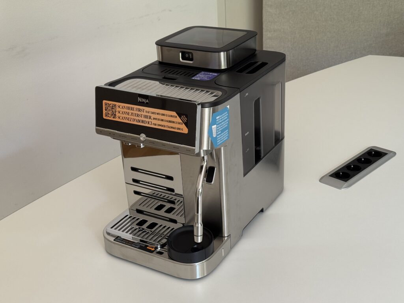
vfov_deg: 30.3
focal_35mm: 48
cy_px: 152
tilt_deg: -25.2
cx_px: 202
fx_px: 560
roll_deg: +3.9
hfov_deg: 39.7
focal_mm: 6.76
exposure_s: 1/99
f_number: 1.78
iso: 100
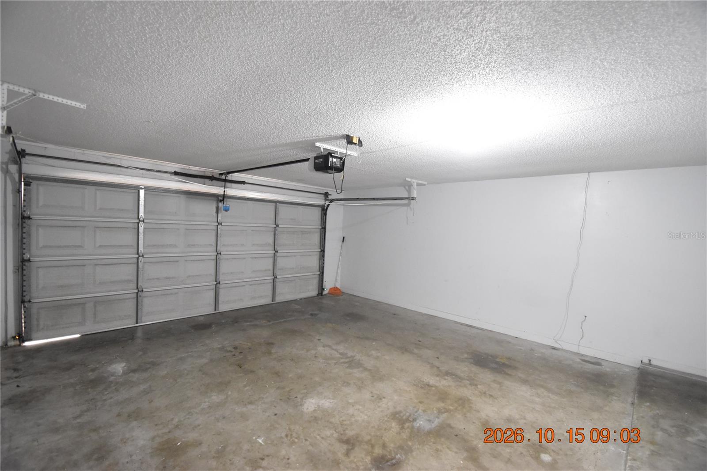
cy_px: 236
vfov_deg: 77.3
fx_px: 295
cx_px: 354
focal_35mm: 15
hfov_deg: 100.4
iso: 3200
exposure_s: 1/60
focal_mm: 10
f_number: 3.5
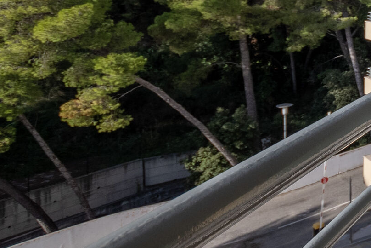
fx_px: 536
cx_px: 605
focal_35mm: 52
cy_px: -28
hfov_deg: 24.9
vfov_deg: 24.2
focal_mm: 10
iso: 100
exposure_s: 1/500
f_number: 8
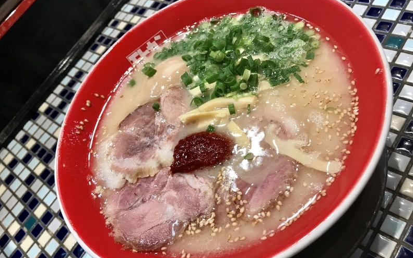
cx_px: 208
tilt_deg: -51.2
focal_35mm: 30
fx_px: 338
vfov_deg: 41.9
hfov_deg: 62.9
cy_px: 134
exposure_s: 1/30
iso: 32
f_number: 1.8
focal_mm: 3.99
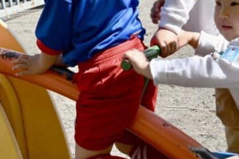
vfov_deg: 13.3
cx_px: 41
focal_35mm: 103
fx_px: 684
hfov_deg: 19.6
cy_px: 44
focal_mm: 24
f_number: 5.6
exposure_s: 1/250
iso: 110
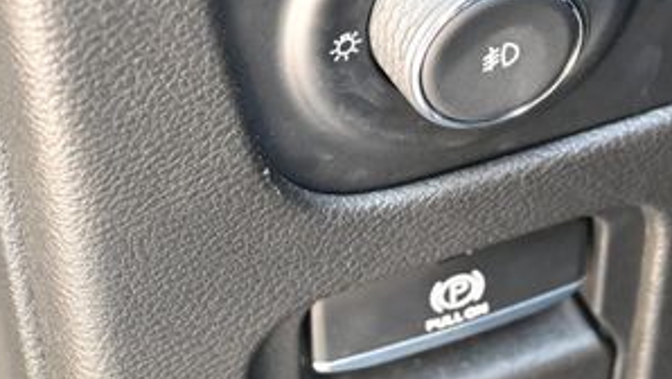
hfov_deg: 17.7
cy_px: 111
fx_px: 2106
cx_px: 658
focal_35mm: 118
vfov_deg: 10.3
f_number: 5.3
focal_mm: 35
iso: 5000
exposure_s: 1/60
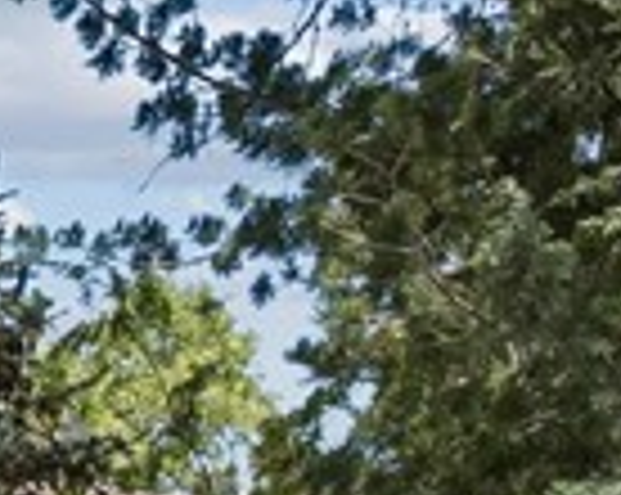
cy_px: 698
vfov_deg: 8.7
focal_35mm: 174
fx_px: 3193
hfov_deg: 9.9
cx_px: -814
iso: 100
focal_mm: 12.3
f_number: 2.8
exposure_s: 1/50
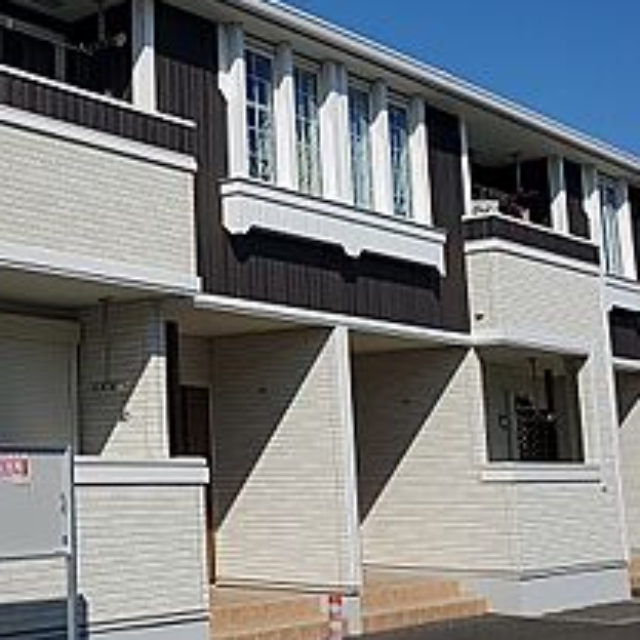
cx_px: 43
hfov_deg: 29.1
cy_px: 257
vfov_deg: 30.5
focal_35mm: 56
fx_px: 1171
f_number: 2.4
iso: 50
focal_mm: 4.3
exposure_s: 1/3050
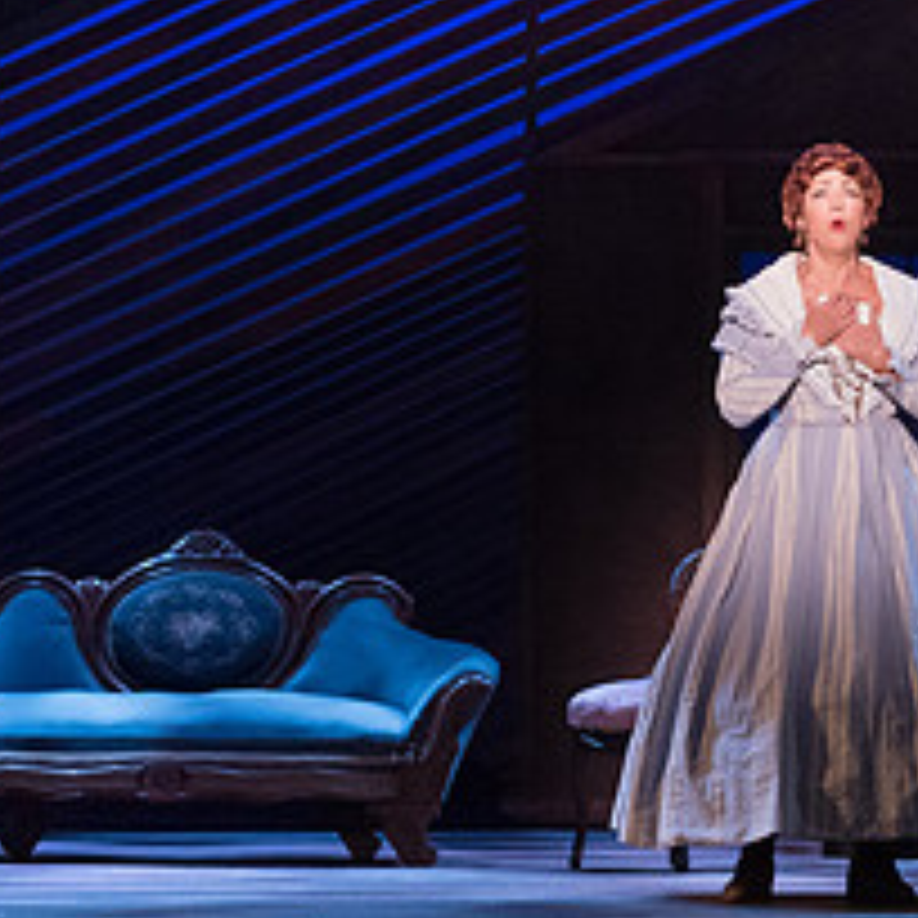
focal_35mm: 169
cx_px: 950
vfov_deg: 10.3
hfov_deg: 10.3
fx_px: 5071
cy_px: 439
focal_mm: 70
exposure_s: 1/160
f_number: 3.2
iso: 4000
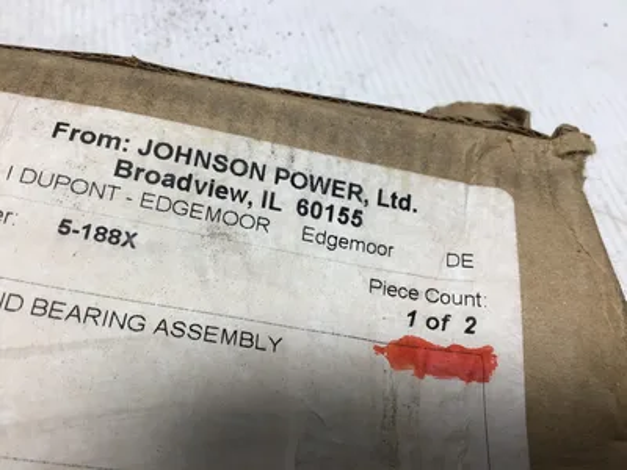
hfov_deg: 58.4
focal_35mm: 31
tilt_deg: -59.7
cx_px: 314
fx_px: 562
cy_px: 235
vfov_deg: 45.4
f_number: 2.4
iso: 25
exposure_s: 1/132
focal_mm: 3.3
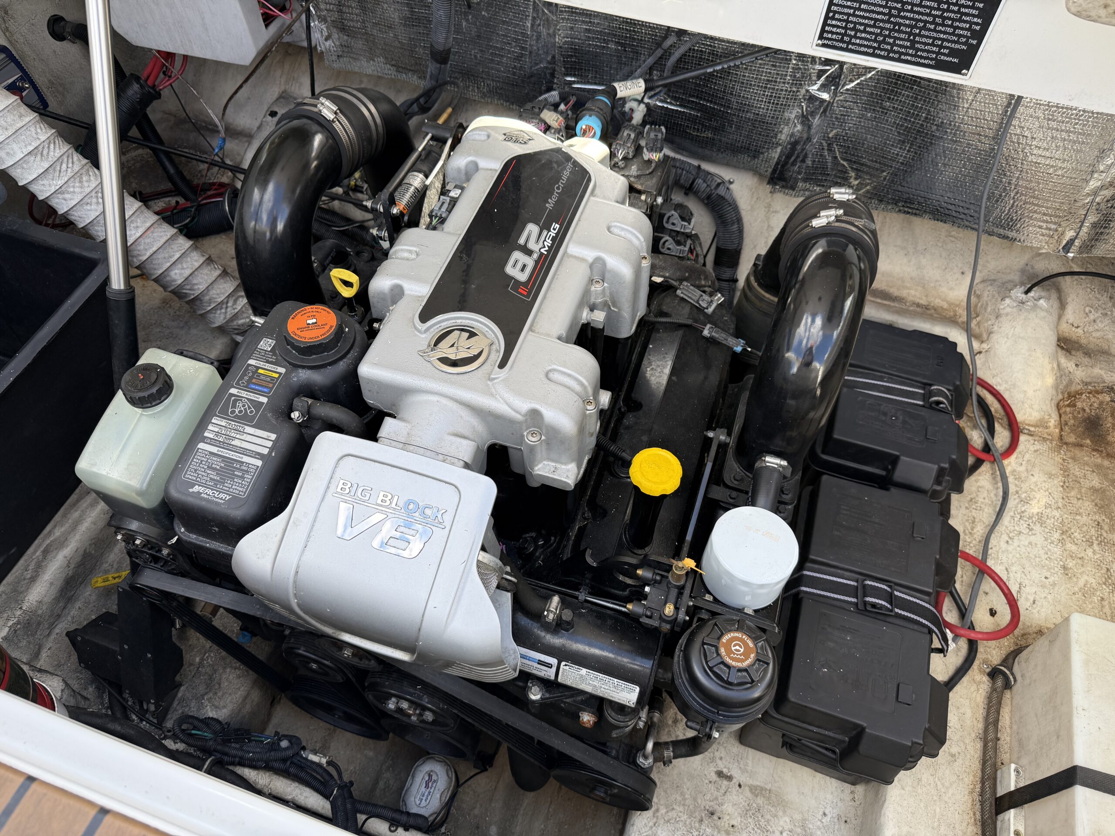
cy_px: 418
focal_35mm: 24
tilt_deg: -56.8
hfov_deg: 71.6
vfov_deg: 56.8
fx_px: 773
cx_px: 558
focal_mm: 6.76
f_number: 1.78
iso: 100
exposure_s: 1/421
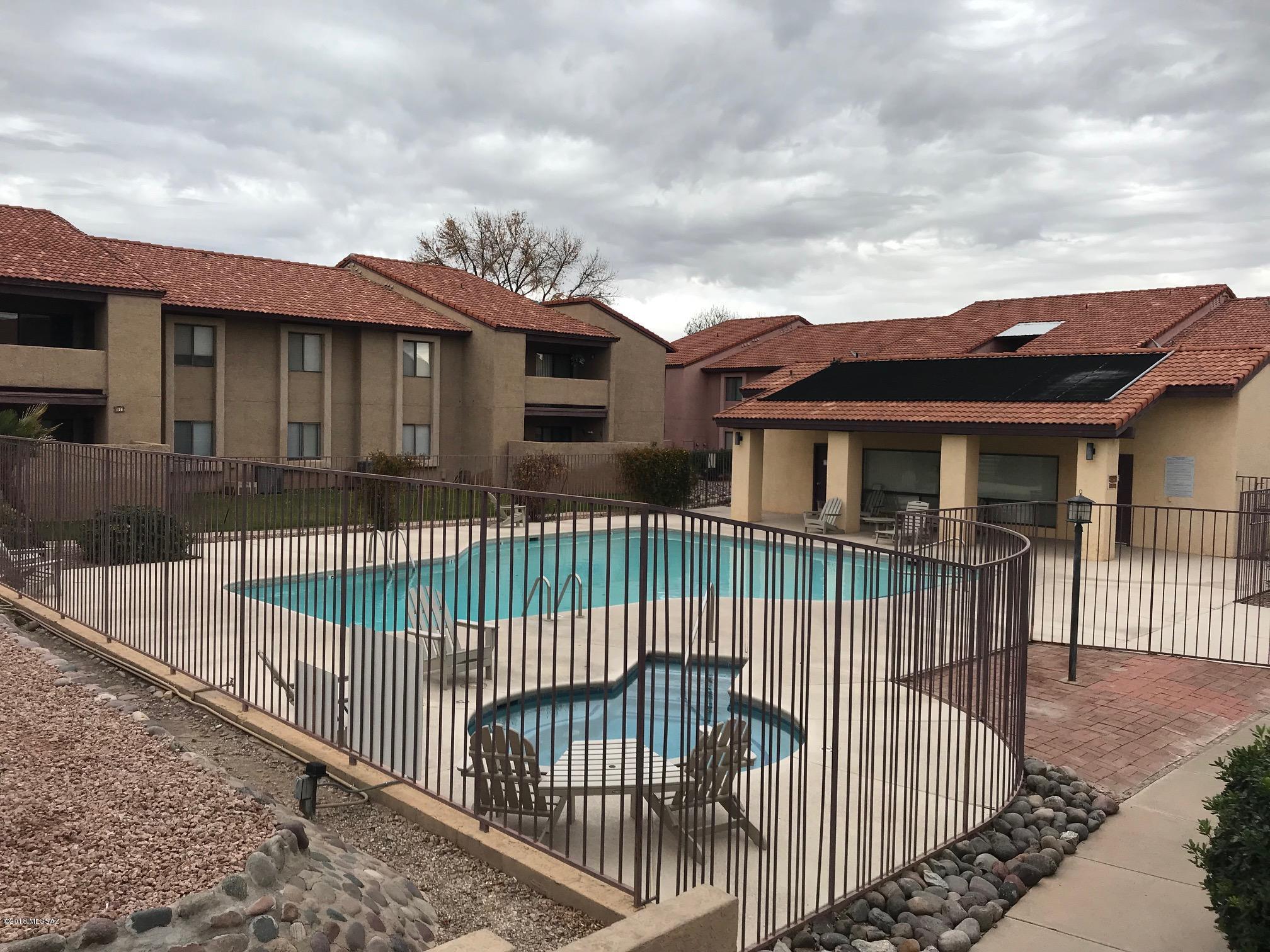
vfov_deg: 49.7
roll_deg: -1.4
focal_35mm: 28
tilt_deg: -2.0
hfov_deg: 63.4
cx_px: 635
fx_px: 1027
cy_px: 476
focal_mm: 3.99
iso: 20
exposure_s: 1/997
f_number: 1.8
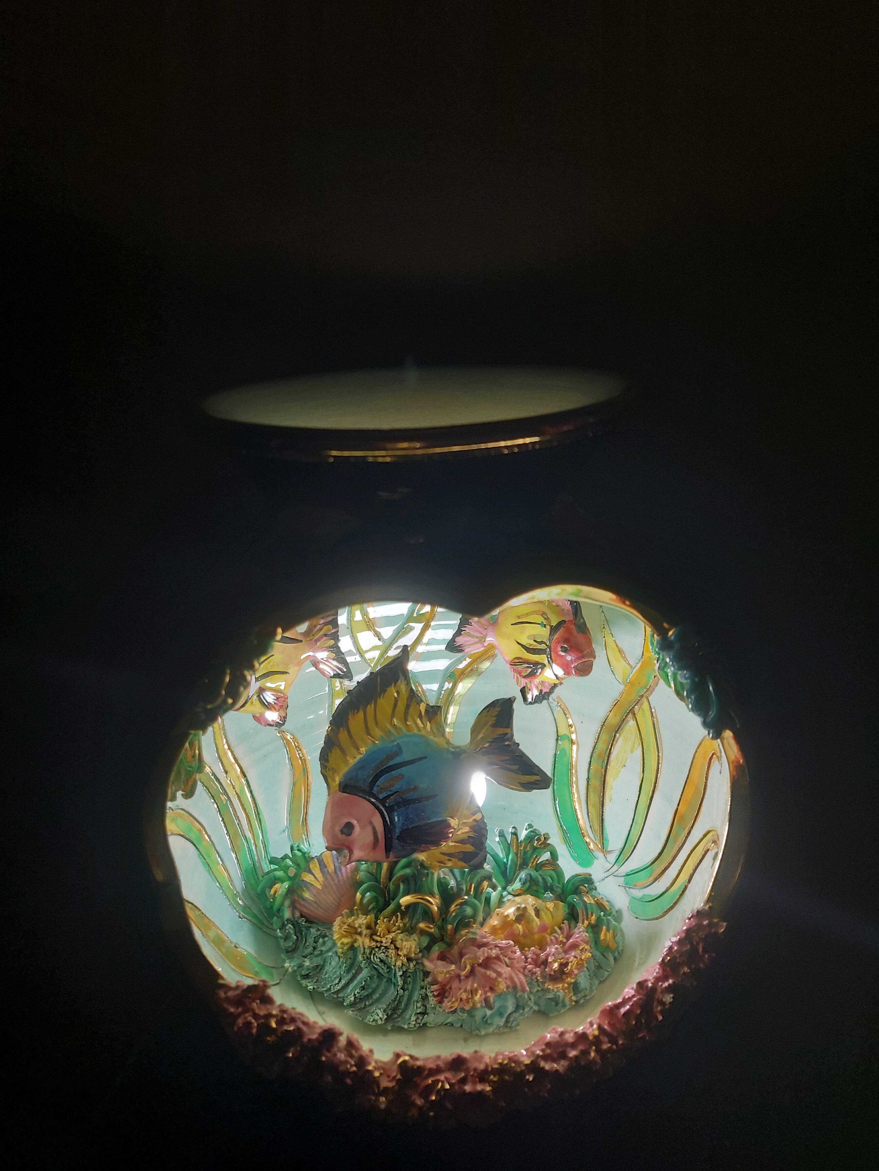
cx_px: 440
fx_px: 813
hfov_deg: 56.8
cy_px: 586
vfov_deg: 71.6
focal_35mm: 24
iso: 100
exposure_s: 1/50
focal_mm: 5.23
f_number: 1.8
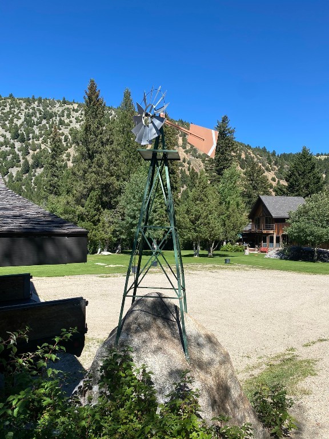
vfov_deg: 67.3
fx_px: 329
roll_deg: -0.3
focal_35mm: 26
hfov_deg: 53.1
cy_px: 220
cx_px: 164
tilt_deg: +3.1
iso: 32
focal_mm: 4.25
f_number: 1.8
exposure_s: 1/2183
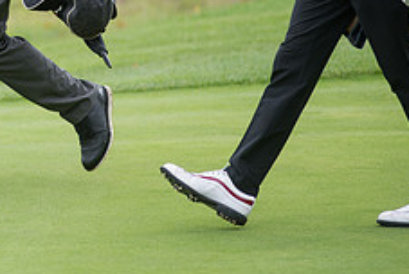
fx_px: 8702
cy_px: -60
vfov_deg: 1.8
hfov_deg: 2.7
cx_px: -52
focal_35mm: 765
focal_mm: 300
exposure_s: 1/1000
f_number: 4
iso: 400
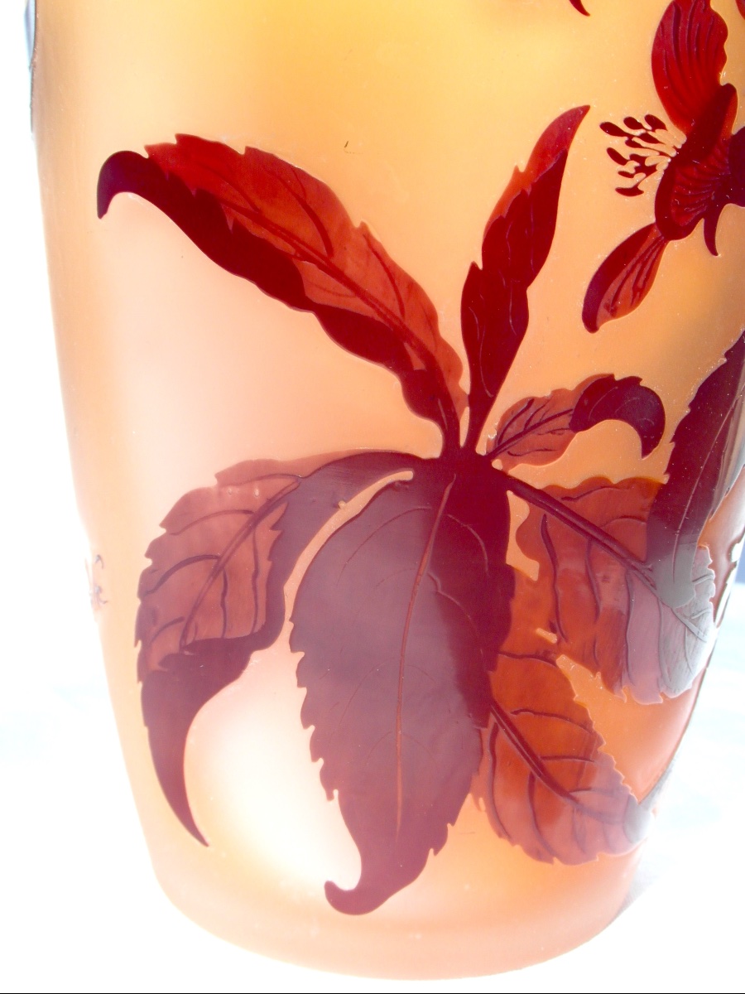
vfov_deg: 31.2
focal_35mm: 62
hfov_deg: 23.7
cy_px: 497
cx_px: 372
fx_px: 1779
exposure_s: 1/250
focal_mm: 10.2
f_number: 5.6
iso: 80
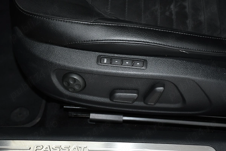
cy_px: 76
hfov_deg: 28.1
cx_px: 113
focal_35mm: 72
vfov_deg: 18.9
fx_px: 452
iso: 800
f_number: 4.5
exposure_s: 1/13
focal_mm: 48
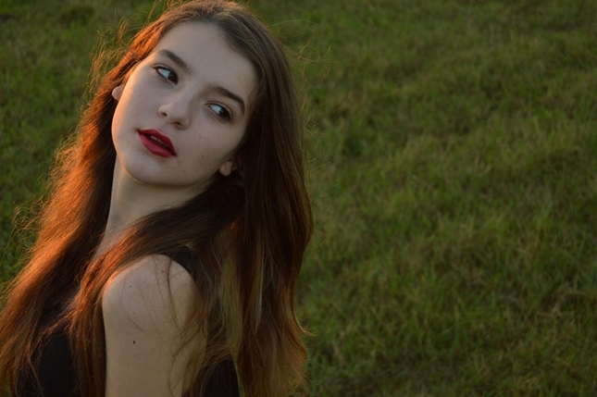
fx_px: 1367
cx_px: 298
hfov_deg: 24.6
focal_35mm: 82
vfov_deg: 16.5
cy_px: 198
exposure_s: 1/80
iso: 100
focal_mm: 55
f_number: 6.3
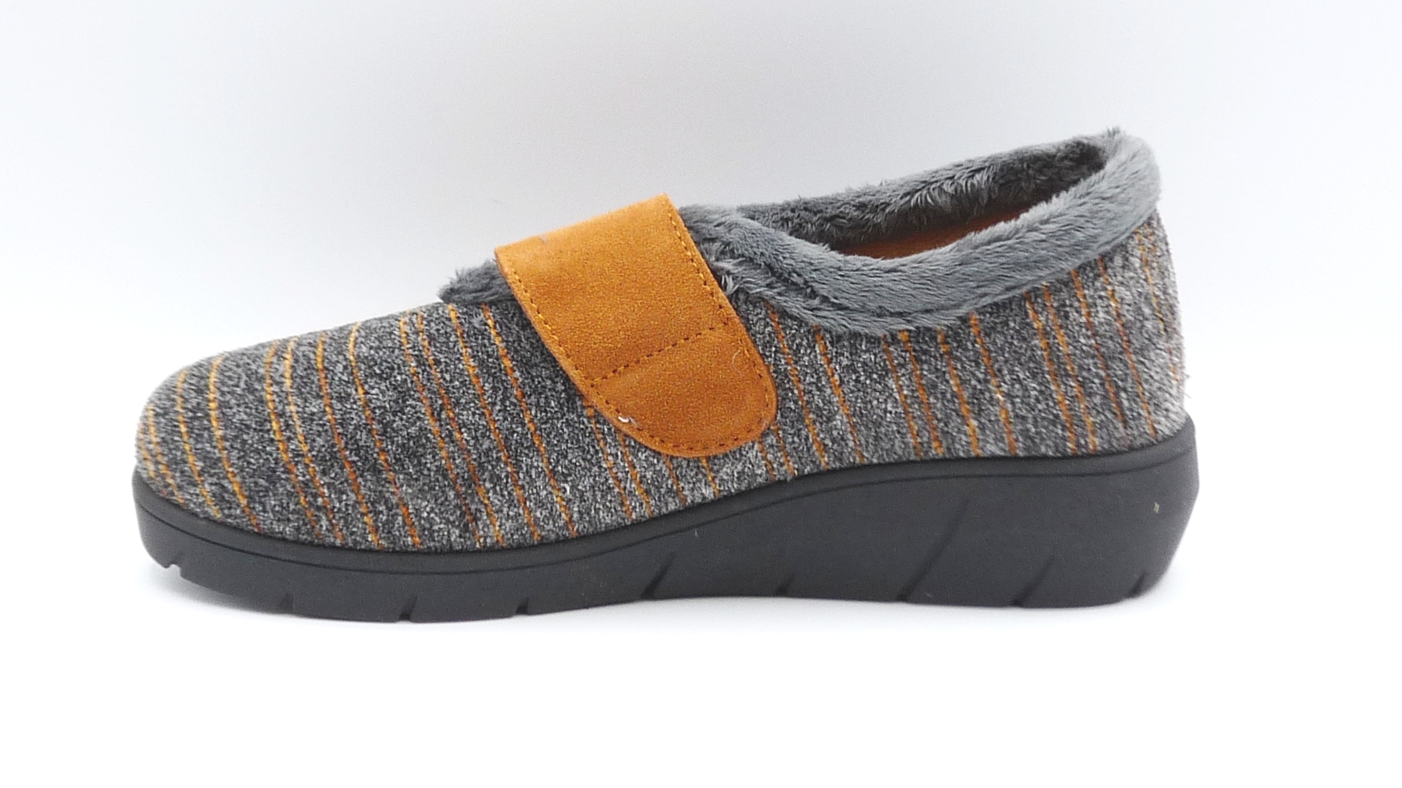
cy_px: 355
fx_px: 2044
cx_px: 700
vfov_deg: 21.8
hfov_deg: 37.9
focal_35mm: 55
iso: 100
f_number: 4
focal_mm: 5
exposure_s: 1/100
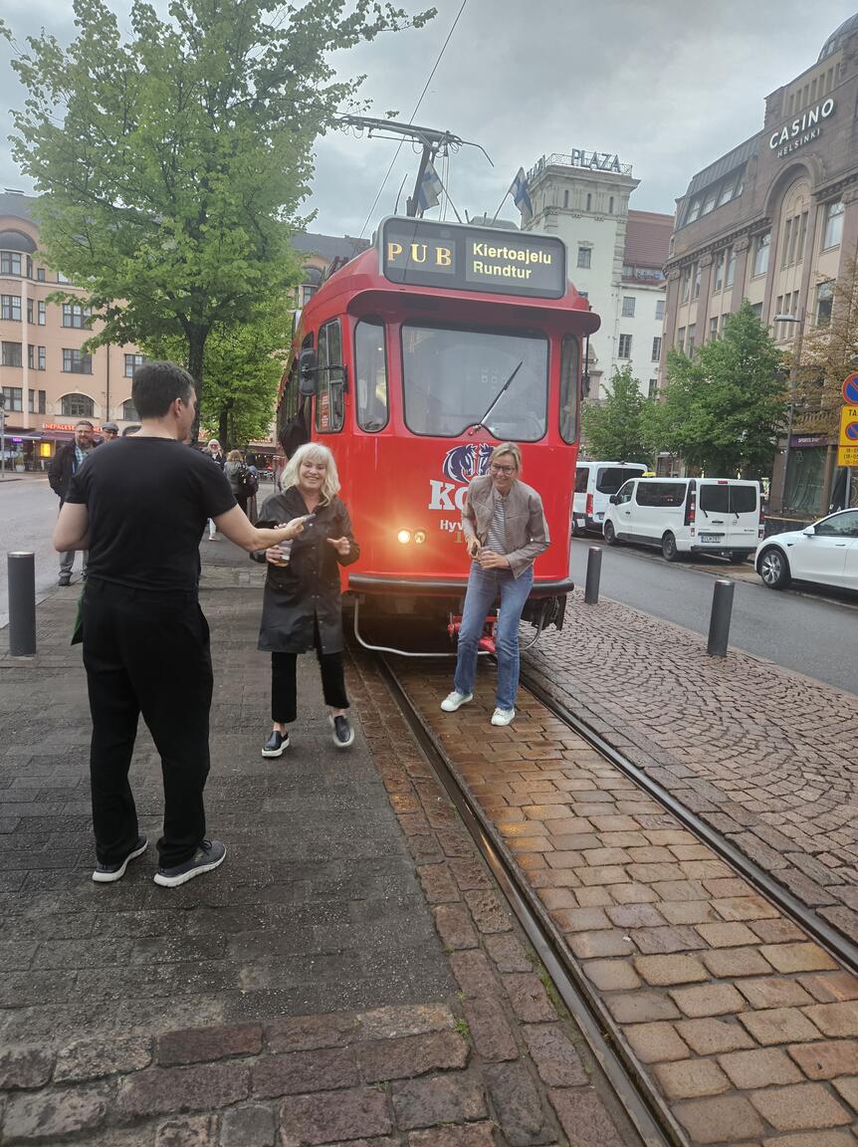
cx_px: 429
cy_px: 574
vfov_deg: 74.0
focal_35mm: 23
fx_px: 761
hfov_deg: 58.8
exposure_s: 1/100
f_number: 1.8
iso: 160
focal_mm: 5.4
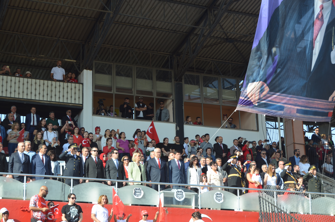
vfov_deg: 17.4
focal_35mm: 78
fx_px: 724
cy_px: 111
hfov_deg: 26.0
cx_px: 168
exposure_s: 1/200
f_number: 7.1
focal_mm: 52
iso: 200
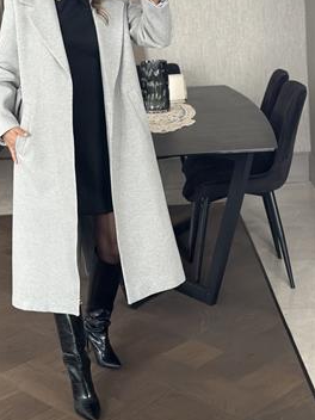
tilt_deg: -19.5
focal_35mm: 69
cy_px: 158
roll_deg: +4.7
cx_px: 89
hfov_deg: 21.2
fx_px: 837
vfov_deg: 28.1
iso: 400
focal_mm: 6.86
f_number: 1.78
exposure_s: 1/40
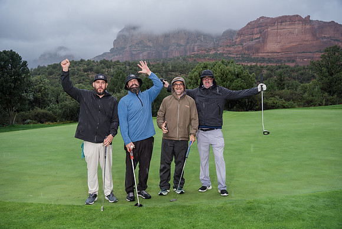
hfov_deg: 60.3
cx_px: 171
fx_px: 295
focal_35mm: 31
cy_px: 114
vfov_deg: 42.3
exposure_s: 1/400
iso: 320
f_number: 5
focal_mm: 31
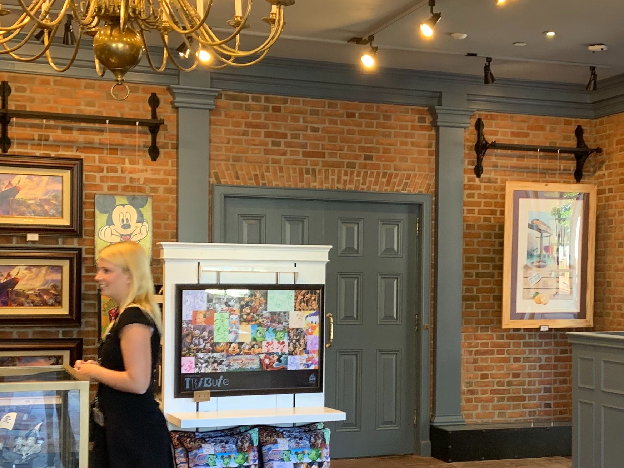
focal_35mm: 60
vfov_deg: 24.3
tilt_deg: -0.9
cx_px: 397
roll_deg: -0.3
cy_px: 314
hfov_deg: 32.0
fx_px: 1082
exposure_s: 1/60
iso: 125
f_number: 1.8
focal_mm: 4.25
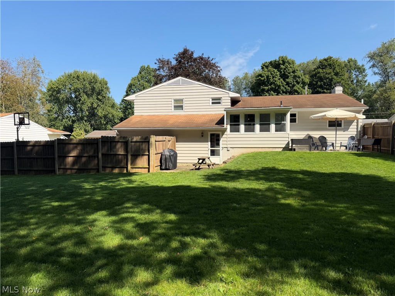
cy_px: 148
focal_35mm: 24
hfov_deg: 71.6
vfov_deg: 56.8
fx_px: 274
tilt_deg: -2.2
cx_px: 198
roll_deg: +0.2
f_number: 1.78
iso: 80
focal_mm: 6.76
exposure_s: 1/2703
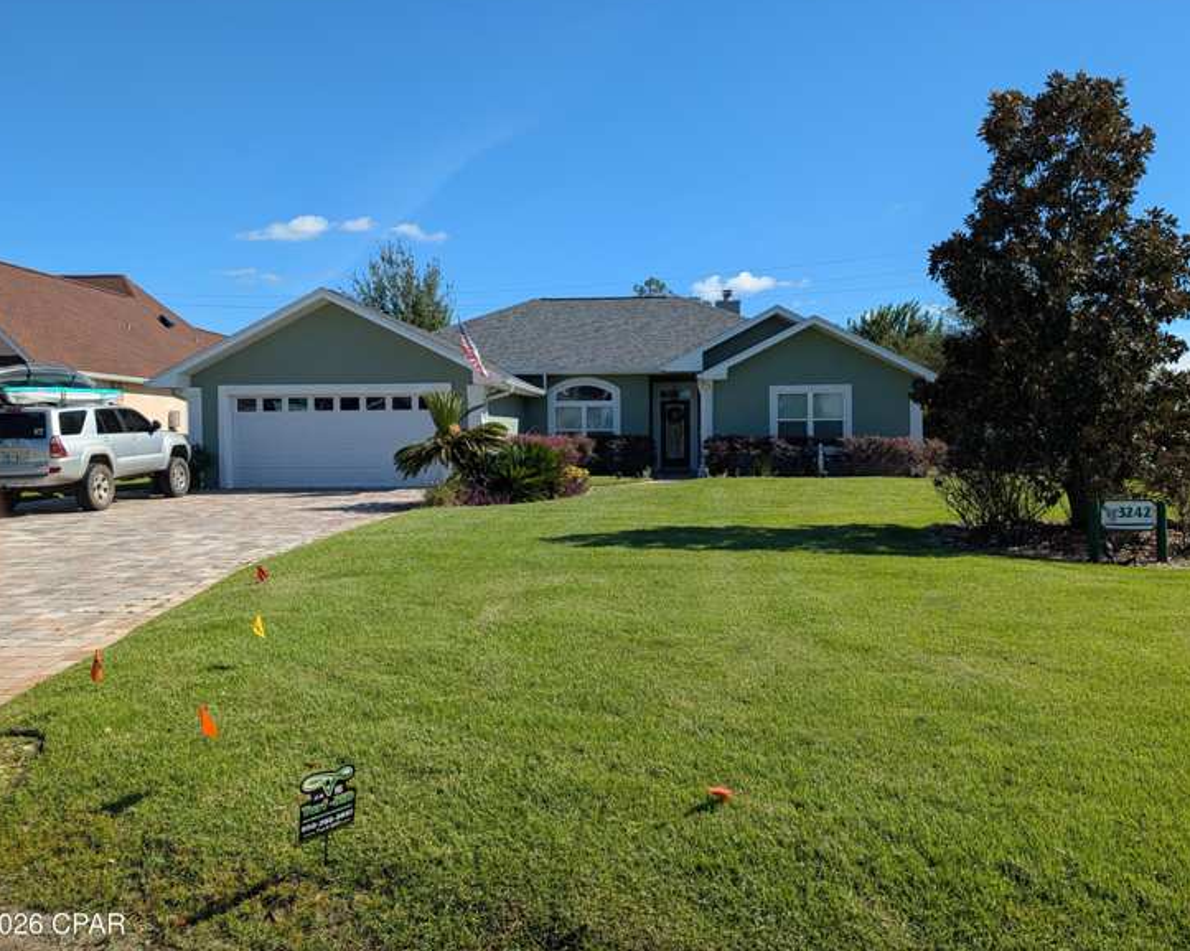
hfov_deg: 66.0
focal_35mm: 26
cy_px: 473
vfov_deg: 54.9
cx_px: 618
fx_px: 915
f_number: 1.68
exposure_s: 1/1195
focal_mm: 6.9
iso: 21
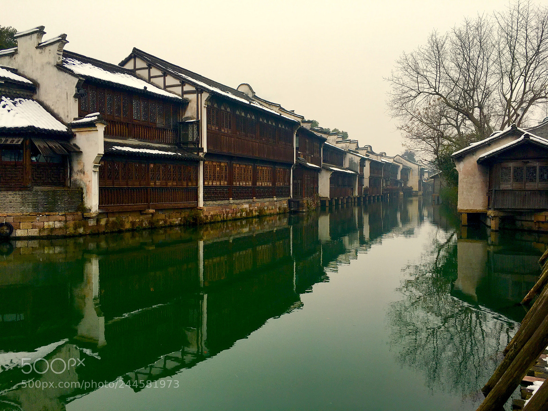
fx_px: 459
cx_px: 274
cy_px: 206
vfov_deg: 48.2
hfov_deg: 61.7
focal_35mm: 29
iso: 25
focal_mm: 4.15
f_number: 2.2
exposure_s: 1/475
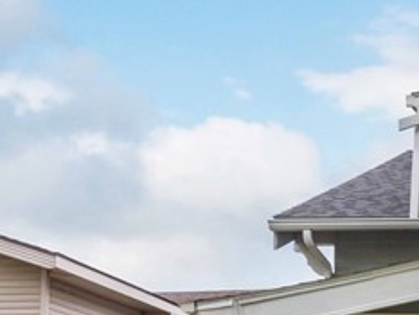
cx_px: 762
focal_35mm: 85
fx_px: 1029
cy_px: 469
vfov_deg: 16.0
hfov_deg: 18.1
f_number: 8
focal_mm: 19
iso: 200
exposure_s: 1/500
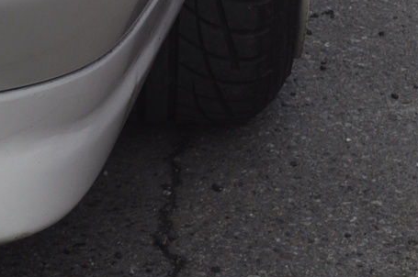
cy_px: -334
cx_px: -10
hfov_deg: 10.3
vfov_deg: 6.6
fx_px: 2296
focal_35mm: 198
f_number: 8
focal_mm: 28
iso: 200
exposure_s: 1/250
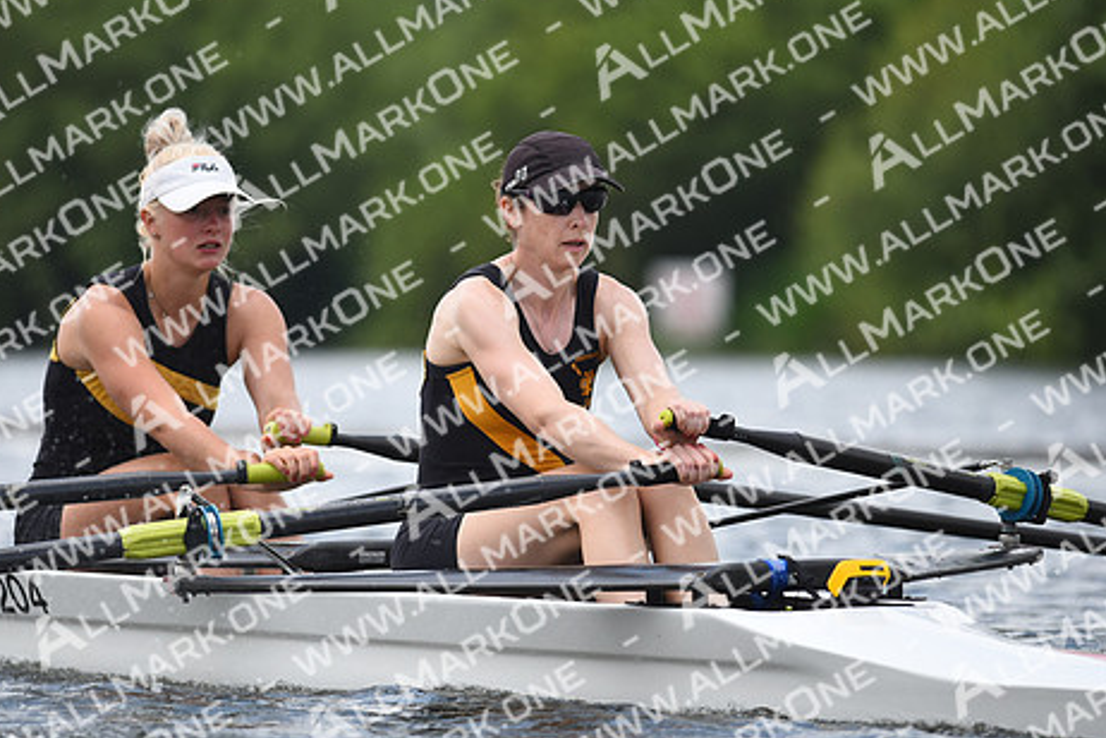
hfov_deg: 5.5
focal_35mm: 377
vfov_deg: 3.6
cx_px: 448
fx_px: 11581
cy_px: 370
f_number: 4
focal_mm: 300
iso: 250
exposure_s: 1/1600
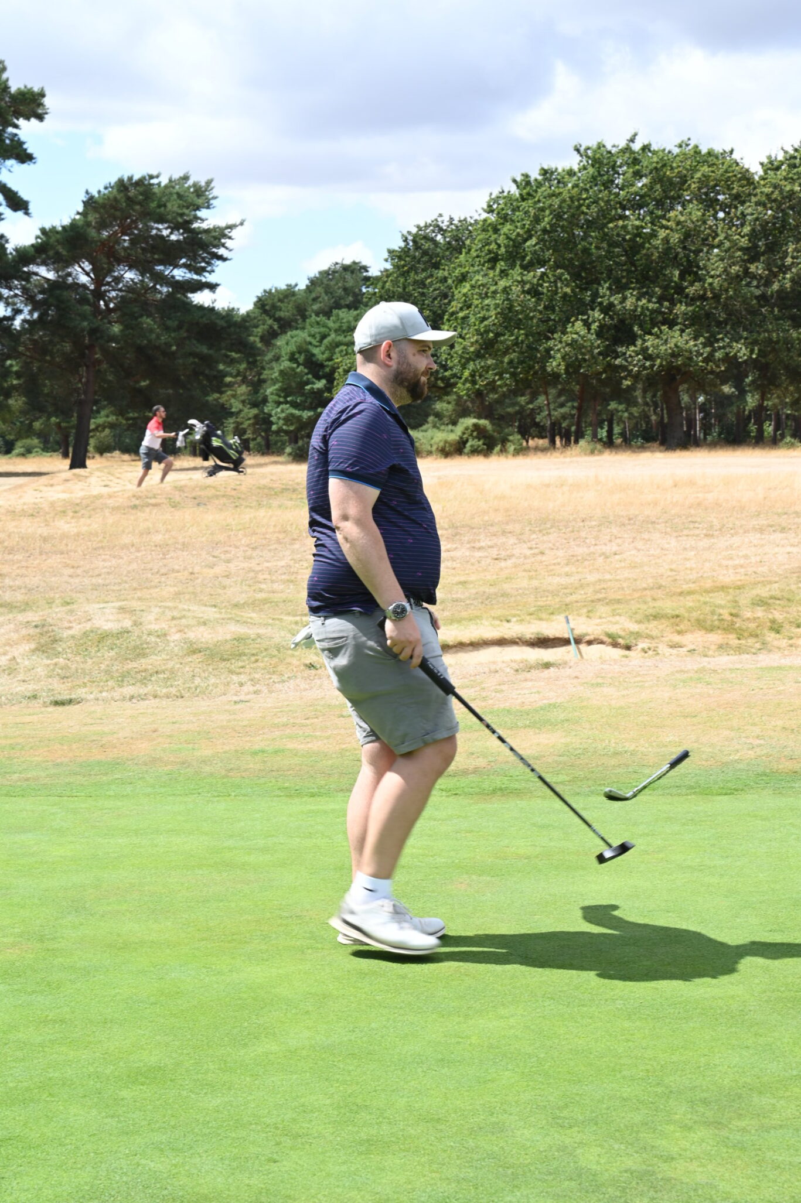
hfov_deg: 21.2
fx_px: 2138
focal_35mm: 64
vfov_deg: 31.4
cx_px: 400
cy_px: 602
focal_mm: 64
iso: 200
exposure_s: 1/100
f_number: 14
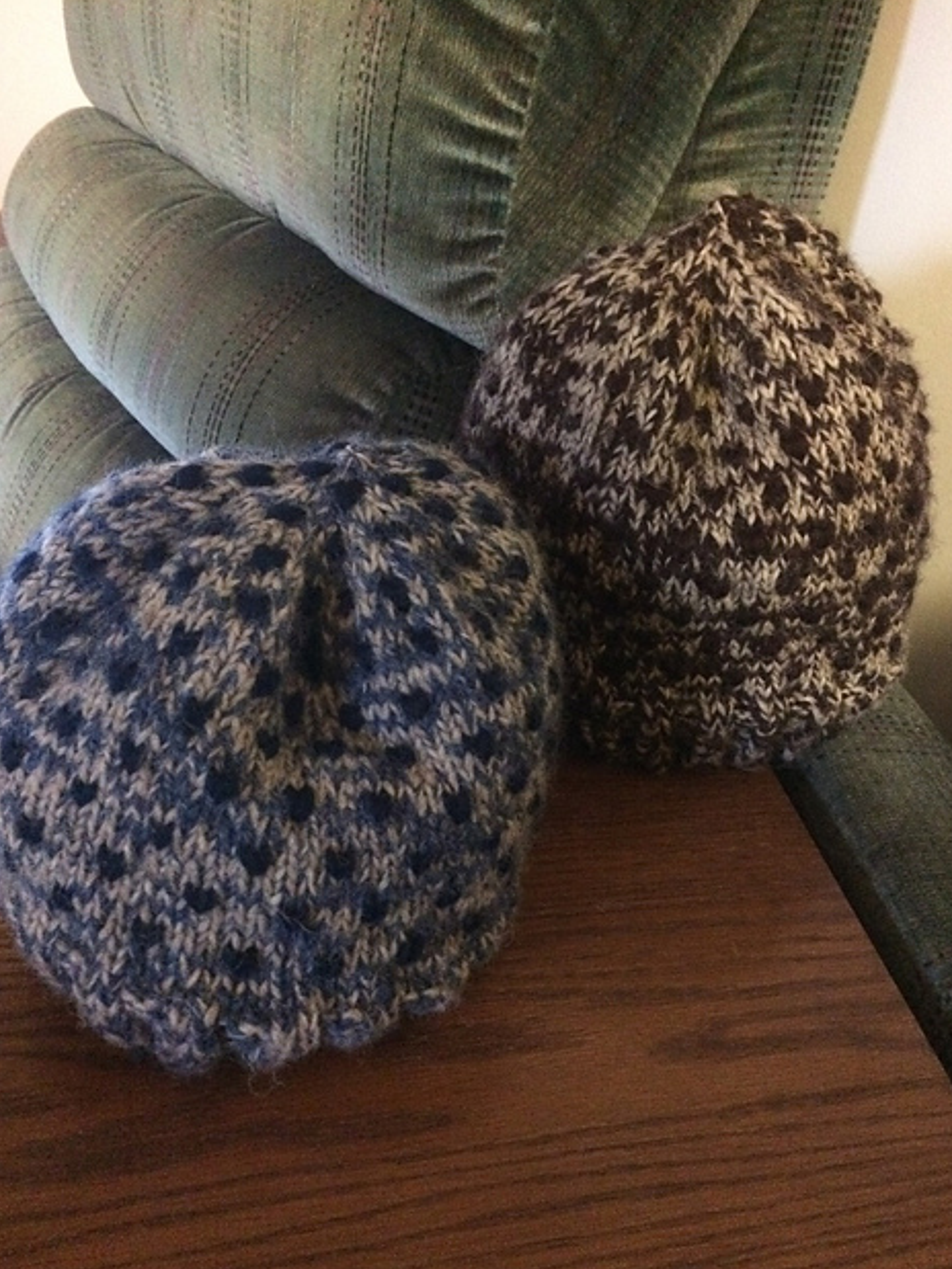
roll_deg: -4.3
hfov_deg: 46.8
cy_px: 650
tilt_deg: -36.0
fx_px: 1100
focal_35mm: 30
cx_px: 488
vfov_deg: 60.0
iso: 1250
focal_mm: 4.15
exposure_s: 1/15
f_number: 2.2
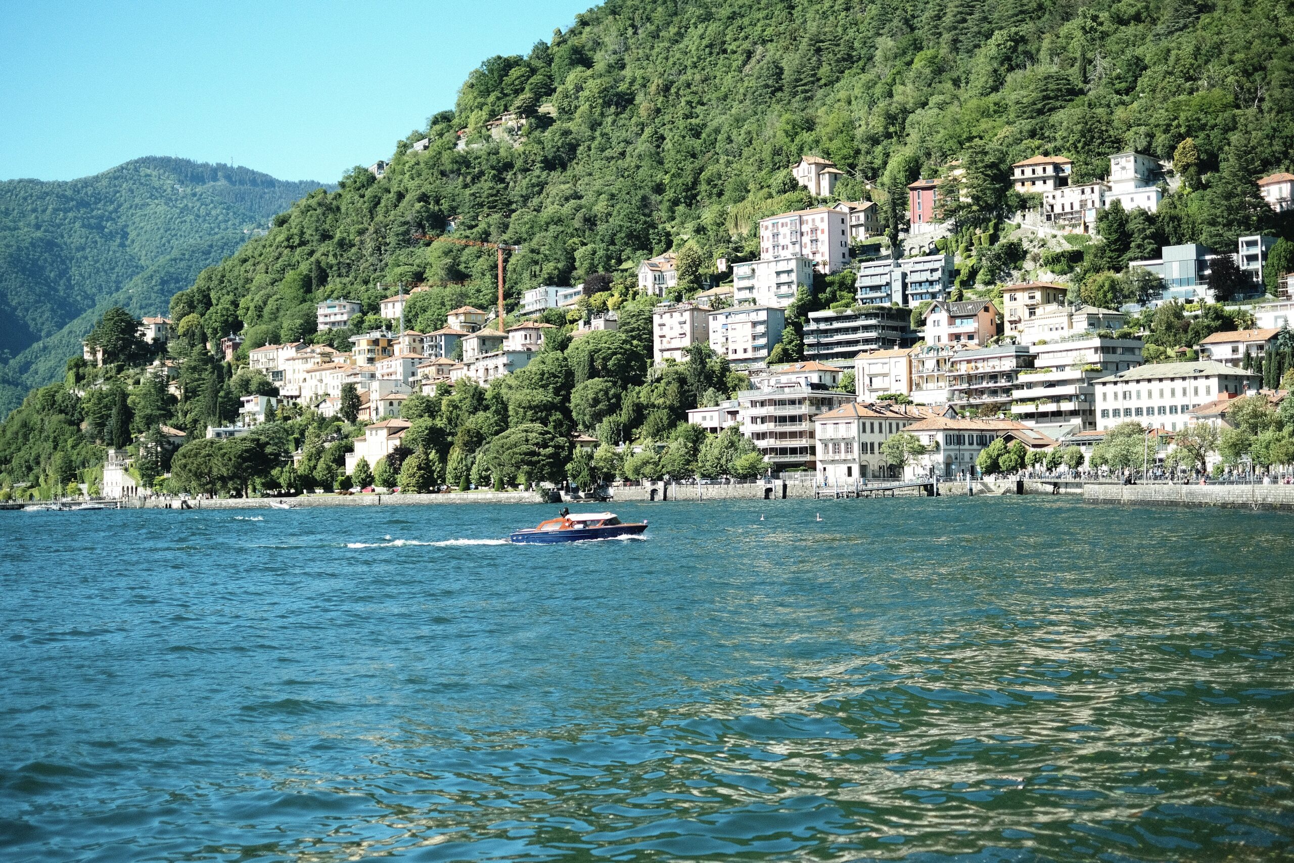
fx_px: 1905
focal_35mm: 53
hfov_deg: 37.5
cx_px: 647
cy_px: 432
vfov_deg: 25.5
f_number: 1.4
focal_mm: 35
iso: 400
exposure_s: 1/12000
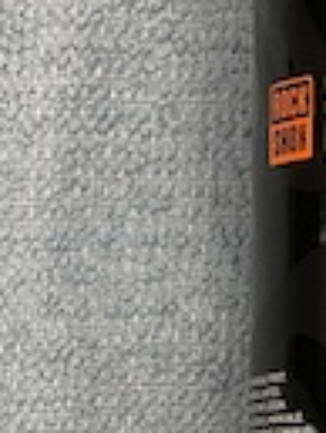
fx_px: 2018
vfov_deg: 12.2
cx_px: 471
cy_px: 393
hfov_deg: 9.0
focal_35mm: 161
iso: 80
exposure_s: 1/60
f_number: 1.6
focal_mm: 4.2
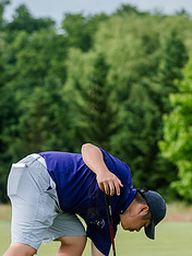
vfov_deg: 6.9
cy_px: 199
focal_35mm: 286
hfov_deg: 5.2
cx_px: 93
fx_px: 2111
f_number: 3.5
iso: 125
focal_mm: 120
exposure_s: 1/640
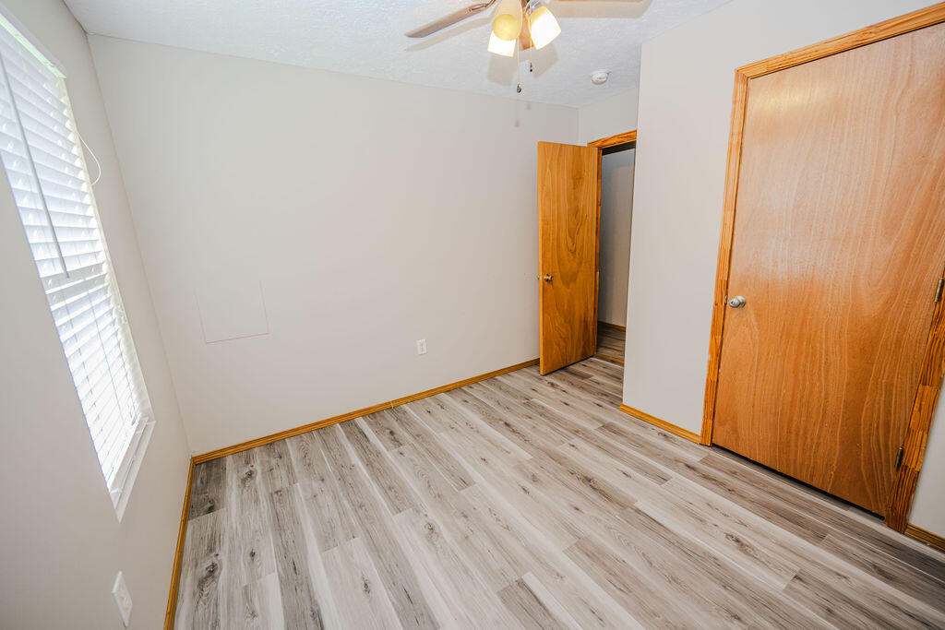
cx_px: 472
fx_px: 382
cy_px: 315
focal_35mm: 15
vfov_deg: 79.1
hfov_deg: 102.1
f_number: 4
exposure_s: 1/200
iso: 2000
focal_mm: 14
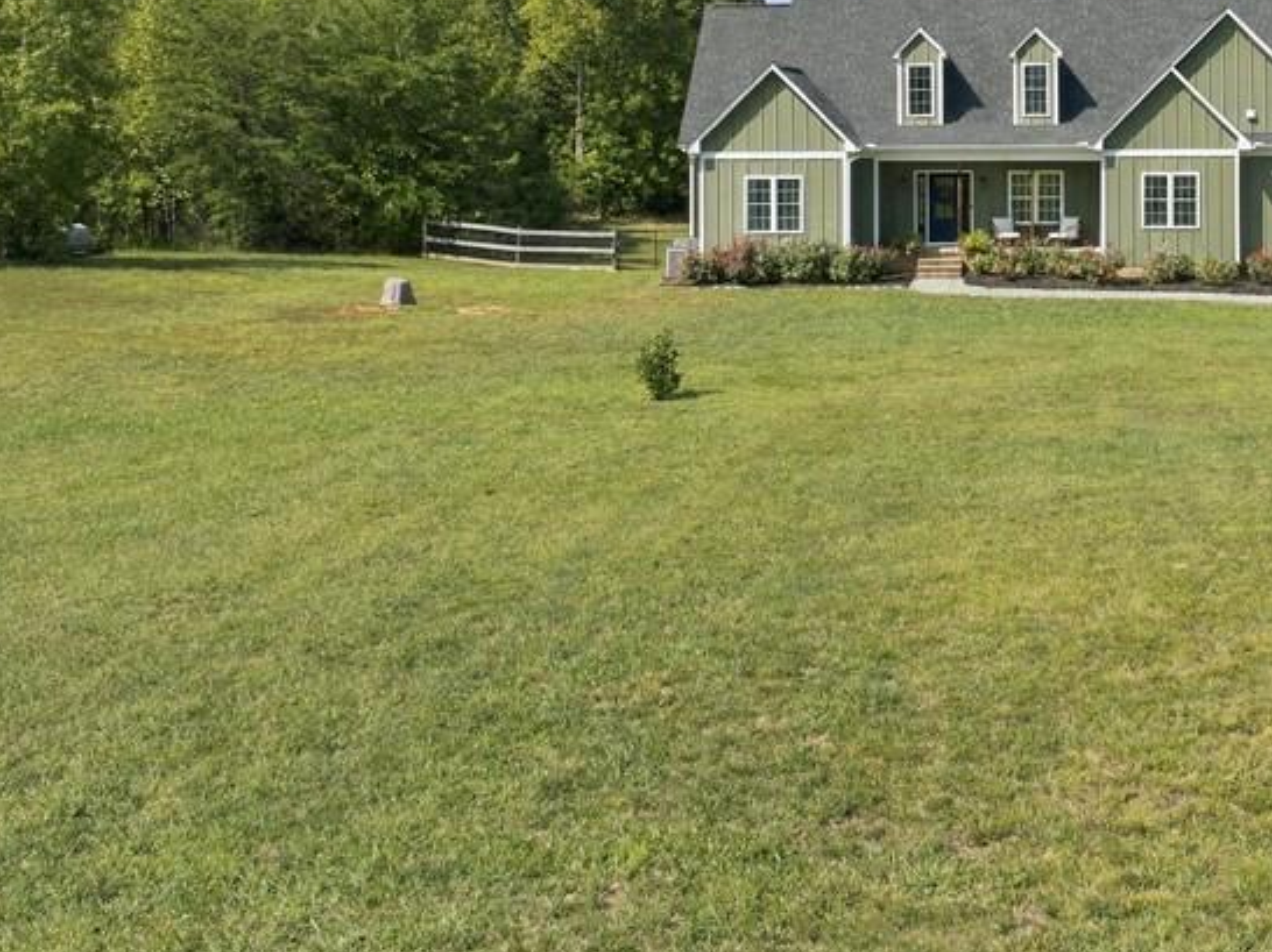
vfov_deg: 30.8
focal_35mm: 45
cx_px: 1032
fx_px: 1653
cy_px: 109
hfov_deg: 40.2
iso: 100
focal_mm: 12.3
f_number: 6.3
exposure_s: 1/500
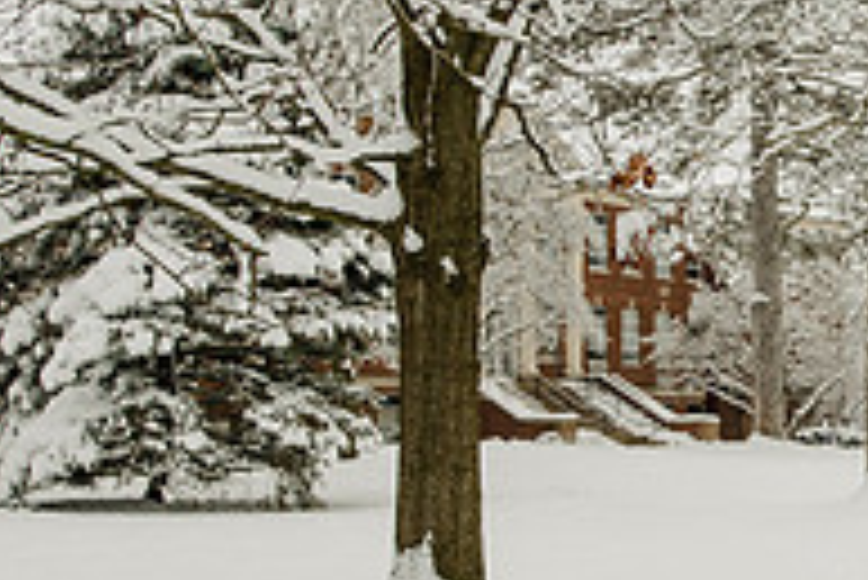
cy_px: 241
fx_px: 2172
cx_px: 953
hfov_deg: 21.5
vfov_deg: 15.2
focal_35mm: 90
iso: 200
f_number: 5
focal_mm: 30
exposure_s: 1/500
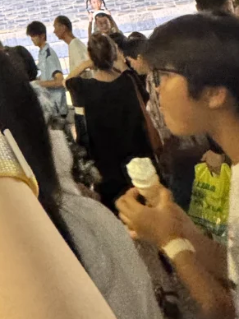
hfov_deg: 22.9
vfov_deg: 28.1
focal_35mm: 52
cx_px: -116
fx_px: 479
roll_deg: +6.7
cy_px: -127
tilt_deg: +22.6
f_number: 2.2
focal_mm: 2.22
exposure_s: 1/50
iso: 500
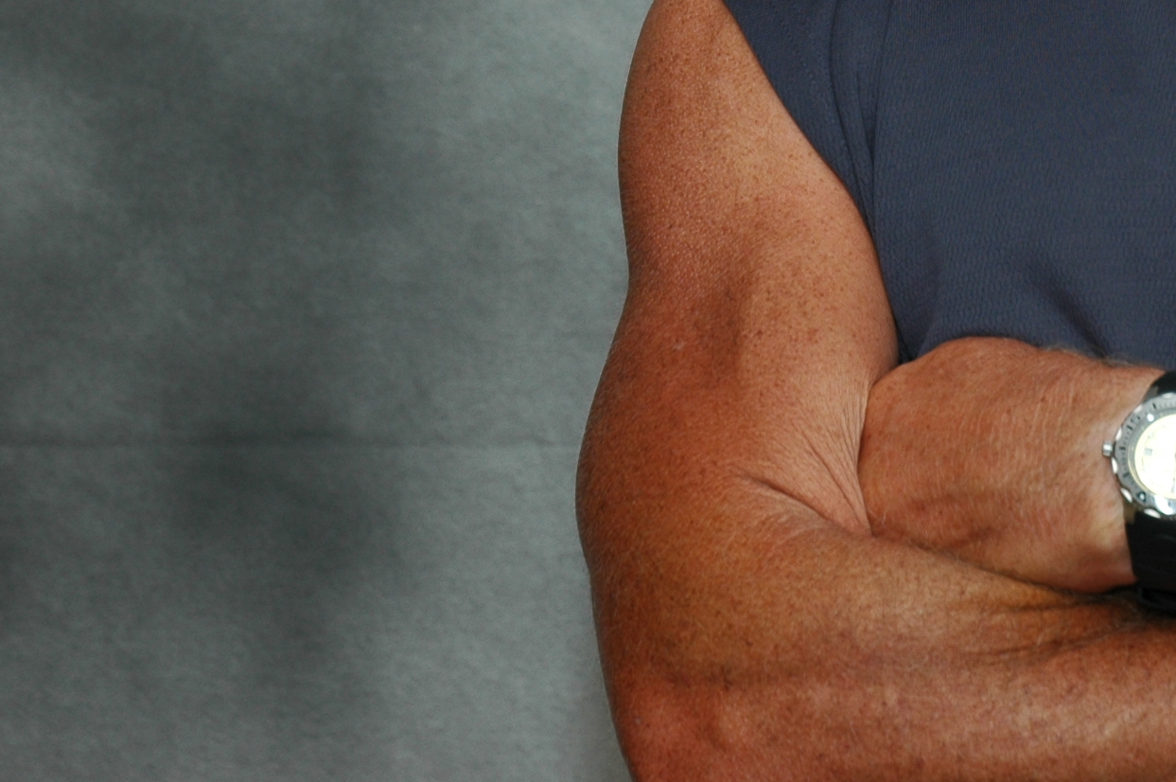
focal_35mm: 167
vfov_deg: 8.1
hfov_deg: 12.2
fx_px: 5450
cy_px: -162
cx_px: 1150
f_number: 4.5
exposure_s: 1/60
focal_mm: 46
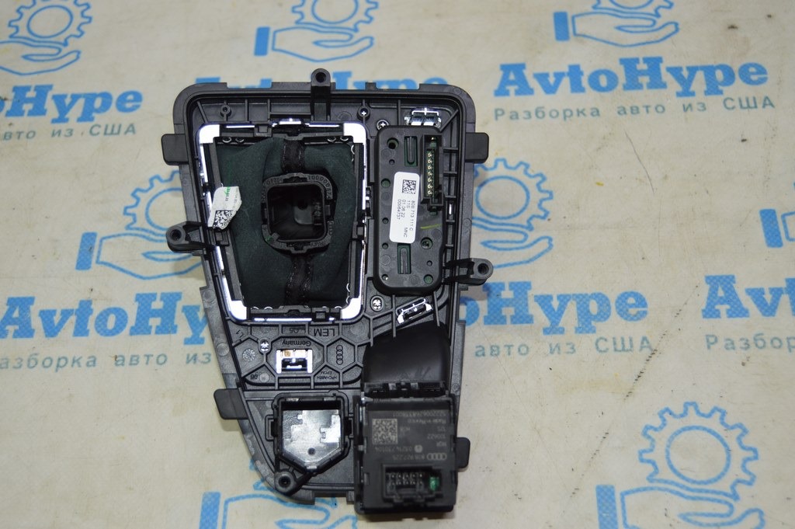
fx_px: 1059
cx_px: 398
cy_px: 264
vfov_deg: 28.0
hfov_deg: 41.1
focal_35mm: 48
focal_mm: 32
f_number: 4.5
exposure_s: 1/60
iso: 400
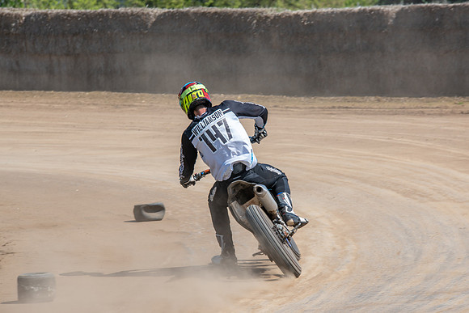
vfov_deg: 5.8
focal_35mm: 236
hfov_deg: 8.7
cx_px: 262
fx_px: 3075
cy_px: 171
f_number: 8
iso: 100
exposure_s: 1/160
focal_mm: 200
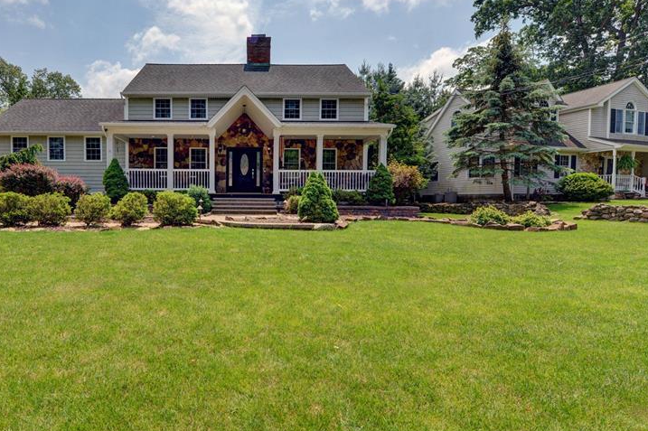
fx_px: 360
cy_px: 214
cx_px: 239
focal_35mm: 20
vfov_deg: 61.9
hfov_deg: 82.3
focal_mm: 14
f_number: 8
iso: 200
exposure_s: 1/640
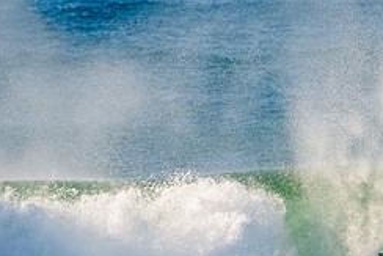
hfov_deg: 1.7
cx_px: 427
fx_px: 12646
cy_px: 302
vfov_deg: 1.2
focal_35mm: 1188
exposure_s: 1/1600
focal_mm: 500
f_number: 5.6
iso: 200
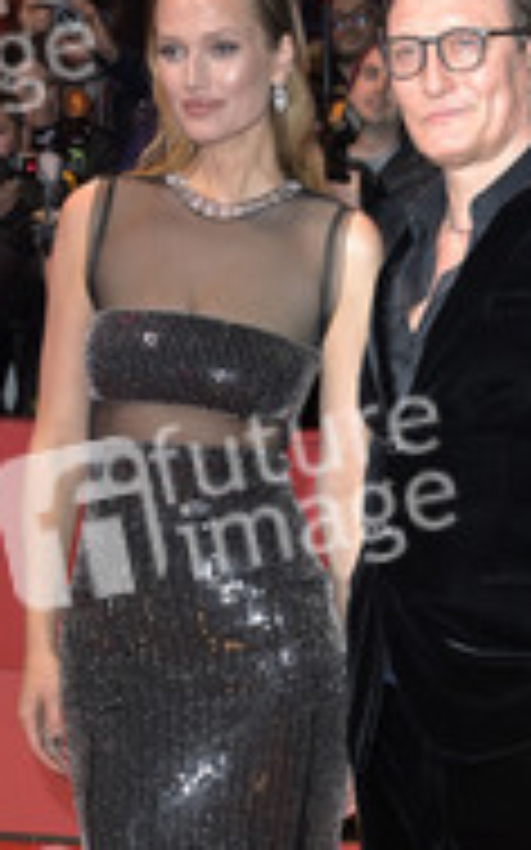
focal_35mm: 97
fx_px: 2248
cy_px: 729
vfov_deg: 21.1
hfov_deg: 13.5
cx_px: 356
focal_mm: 45
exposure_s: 1/160
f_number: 5.6
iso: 1000
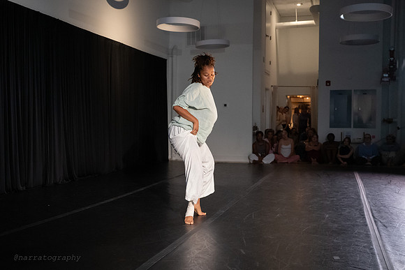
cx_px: 175
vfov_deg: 31.1
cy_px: 135
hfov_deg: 45.2
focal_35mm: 43
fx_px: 485
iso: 6400
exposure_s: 1/400
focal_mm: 36
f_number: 3.5
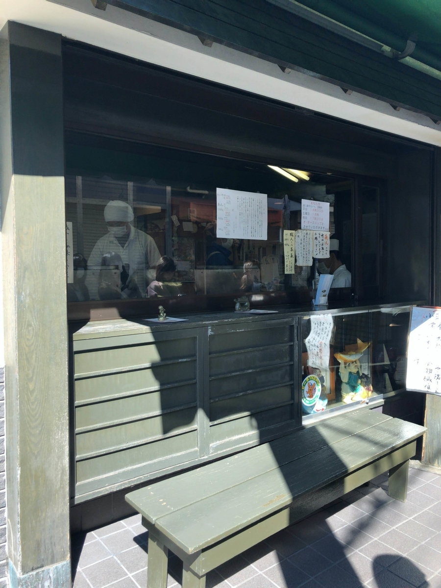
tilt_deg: -1.5
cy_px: 294
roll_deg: +0.6
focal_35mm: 28
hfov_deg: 49.7
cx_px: 220
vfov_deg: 63.4
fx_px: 476
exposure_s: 1/340
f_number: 1.8
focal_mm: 3.99
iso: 20
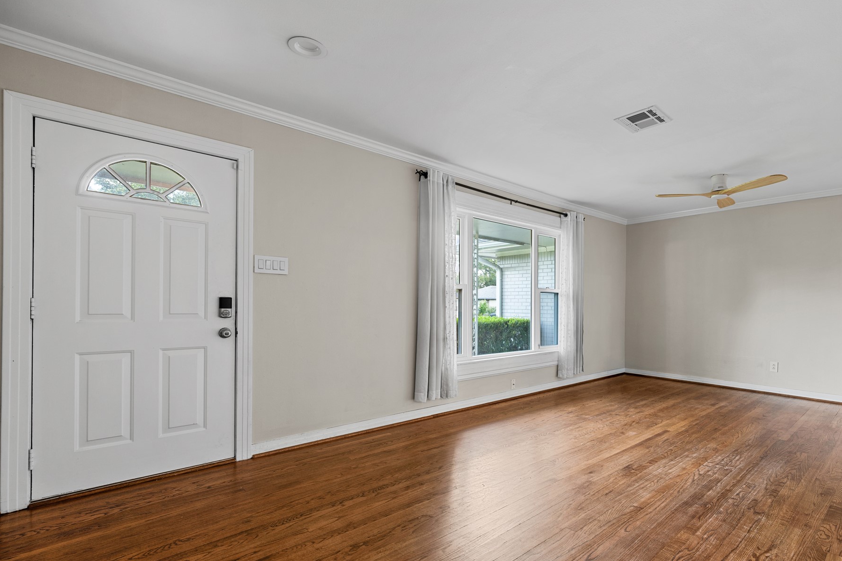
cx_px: 497
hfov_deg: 92.3
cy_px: 292
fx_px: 398
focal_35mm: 17
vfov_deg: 70.4
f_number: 5.6
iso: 100
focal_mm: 14
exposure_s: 1.3
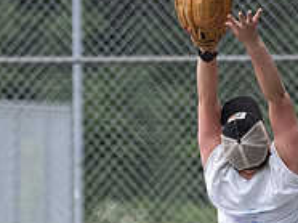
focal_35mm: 938
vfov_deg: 1.6
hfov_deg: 2.1
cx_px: 50
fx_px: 8065
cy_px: 262
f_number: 2.8
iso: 1250
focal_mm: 150
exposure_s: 1/1250
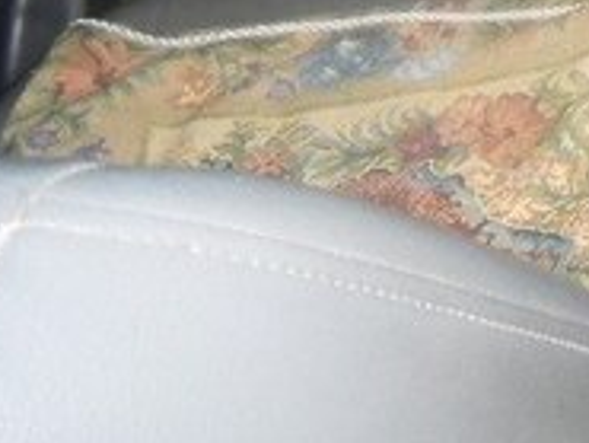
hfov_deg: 17.0
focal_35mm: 100
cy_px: -288
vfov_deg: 13.6
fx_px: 1703
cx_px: 977
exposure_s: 1/45
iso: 400
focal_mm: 5
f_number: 3.4
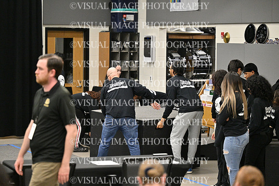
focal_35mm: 110
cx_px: 140
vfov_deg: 12.5
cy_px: 93
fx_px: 853
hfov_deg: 18.6
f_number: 2.8
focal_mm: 110
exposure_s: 1/640
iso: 6400
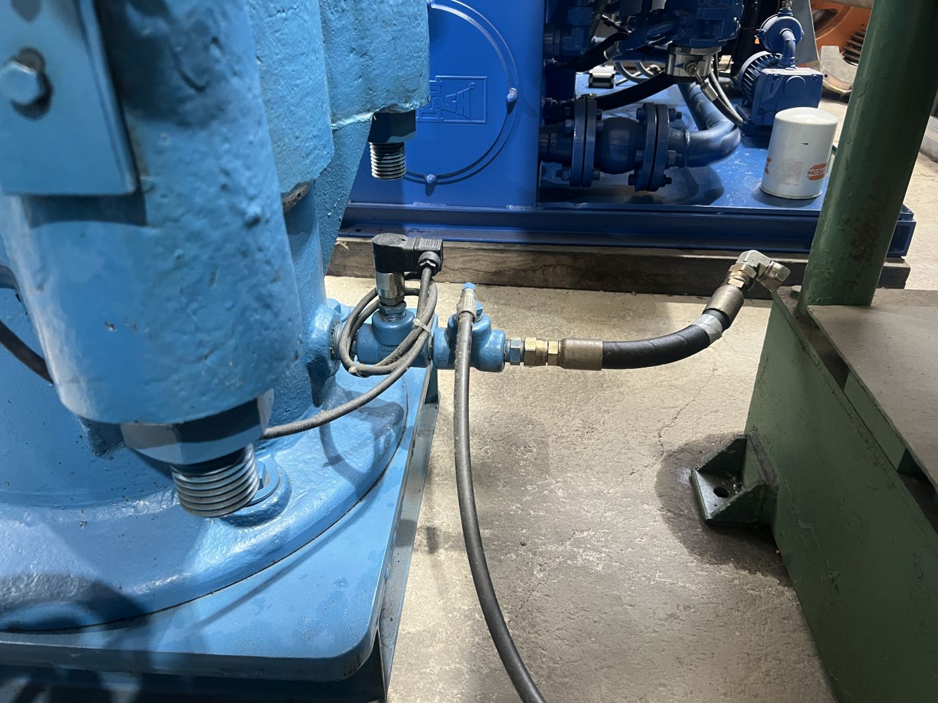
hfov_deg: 67.3
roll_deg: +1.3
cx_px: 469
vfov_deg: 53.1
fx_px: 705
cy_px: 352
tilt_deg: -31.6
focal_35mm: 26
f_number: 1.5
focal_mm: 5.7
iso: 400
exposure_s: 1/60
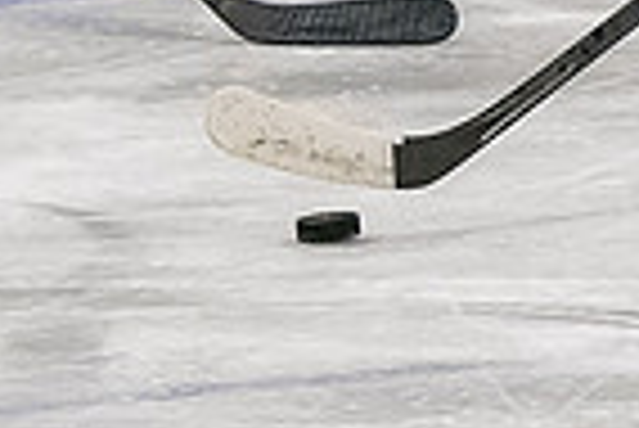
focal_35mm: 1074
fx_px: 19083
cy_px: -572
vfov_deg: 1.3
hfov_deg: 1.9
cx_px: 1384
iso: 3200
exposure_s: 1/800
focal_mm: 110
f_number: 4
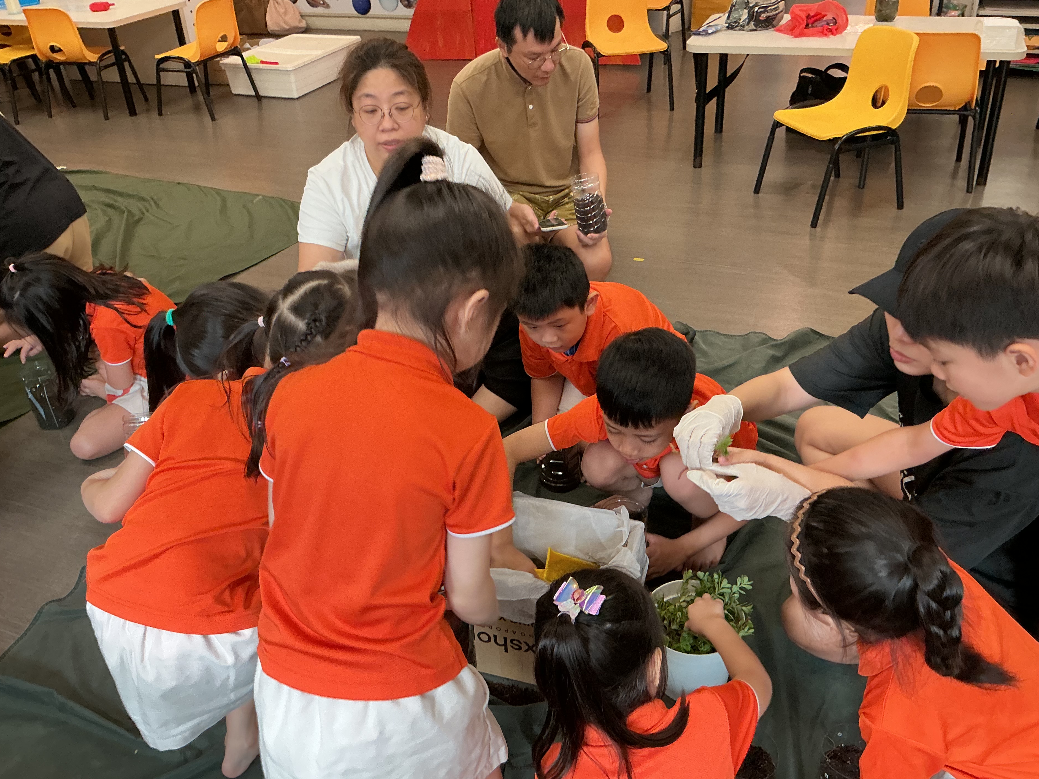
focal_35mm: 31
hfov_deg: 58.3
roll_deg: +2.5
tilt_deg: -33.1
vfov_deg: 45.4
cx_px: 526
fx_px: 930
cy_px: 376
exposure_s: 1/50
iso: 100
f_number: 1.8
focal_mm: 3
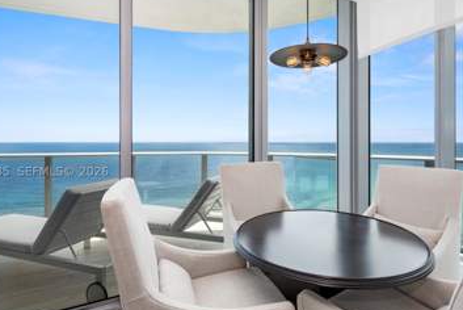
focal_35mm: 19
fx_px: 245
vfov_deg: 64.5
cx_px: 254
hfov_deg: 86.6
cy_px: 170
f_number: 9
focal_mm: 14
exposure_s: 1/60
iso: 100
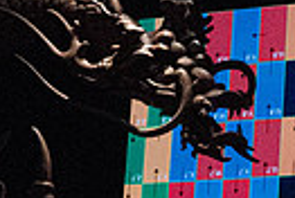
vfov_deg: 9.1
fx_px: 1232
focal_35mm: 150
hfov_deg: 13.3
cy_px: 242
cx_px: 340
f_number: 9
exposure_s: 1/400
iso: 25600
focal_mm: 34
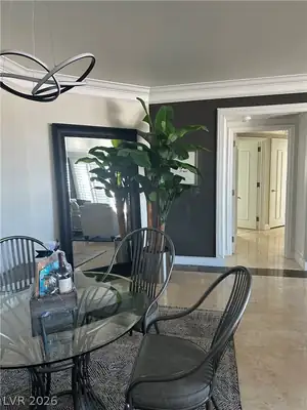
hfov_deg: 56.8
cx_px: 154
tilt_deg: -4.2
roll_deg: +0.8
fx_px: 284
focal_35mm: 24
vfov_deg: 71.6
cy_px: 205
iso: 250
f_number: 1.78
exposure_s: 1/69
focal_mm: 6.86
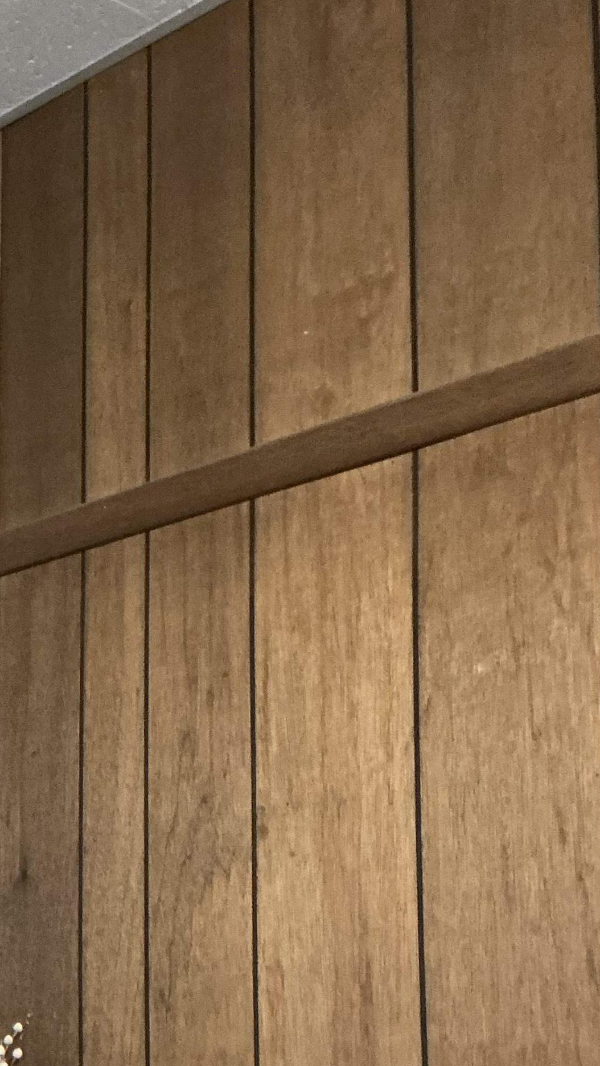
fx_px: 1923
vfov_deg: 30.2
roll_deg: -0.9
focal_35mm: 68
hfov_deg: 17.3
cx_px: 2
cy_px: 871
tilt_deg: +7.6
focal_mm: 3
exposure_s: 1/30
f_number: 1.8
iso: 500
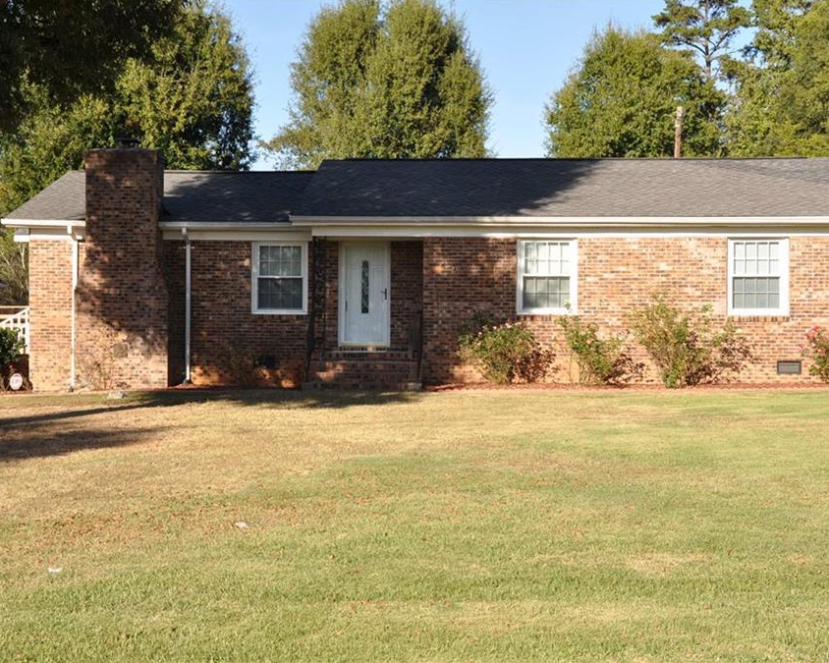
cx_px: 429
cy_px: 331
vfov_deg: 26.2
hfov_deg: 32.5
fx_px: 1423
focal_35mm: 58
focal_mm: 34
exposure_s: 1/320
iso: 200
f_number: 9
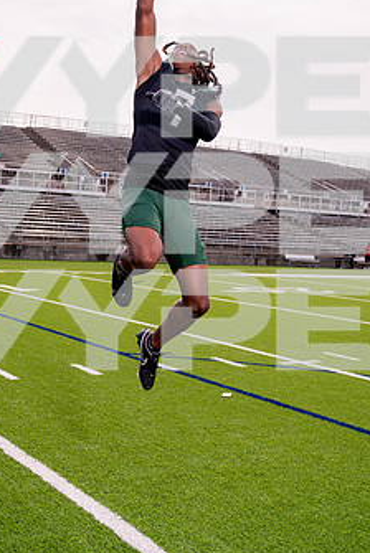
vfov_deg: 38.6
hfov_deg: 26.5
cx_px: 145
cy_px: 205
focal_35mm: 51
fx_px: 785
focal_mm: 38
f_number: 5.6
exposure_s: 1/1250
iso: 100
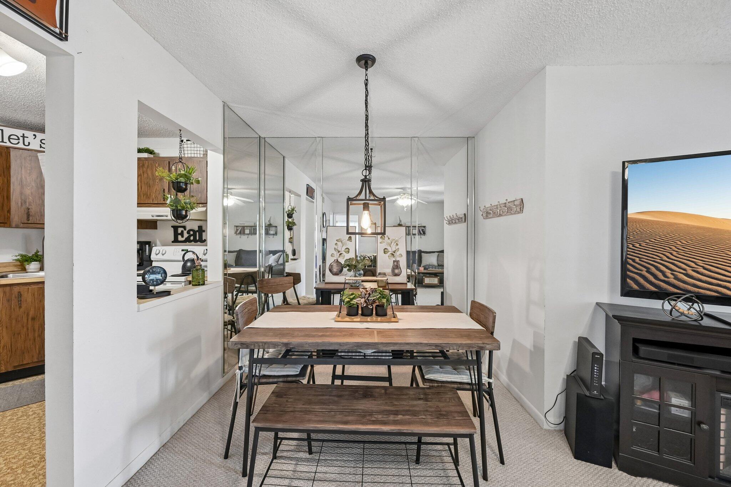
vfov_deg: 81.2
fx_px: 284
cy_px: 244
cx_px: 366
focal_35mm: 14
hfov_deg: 104.3
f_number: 8
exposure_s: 1/40
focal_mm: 14
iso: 3200
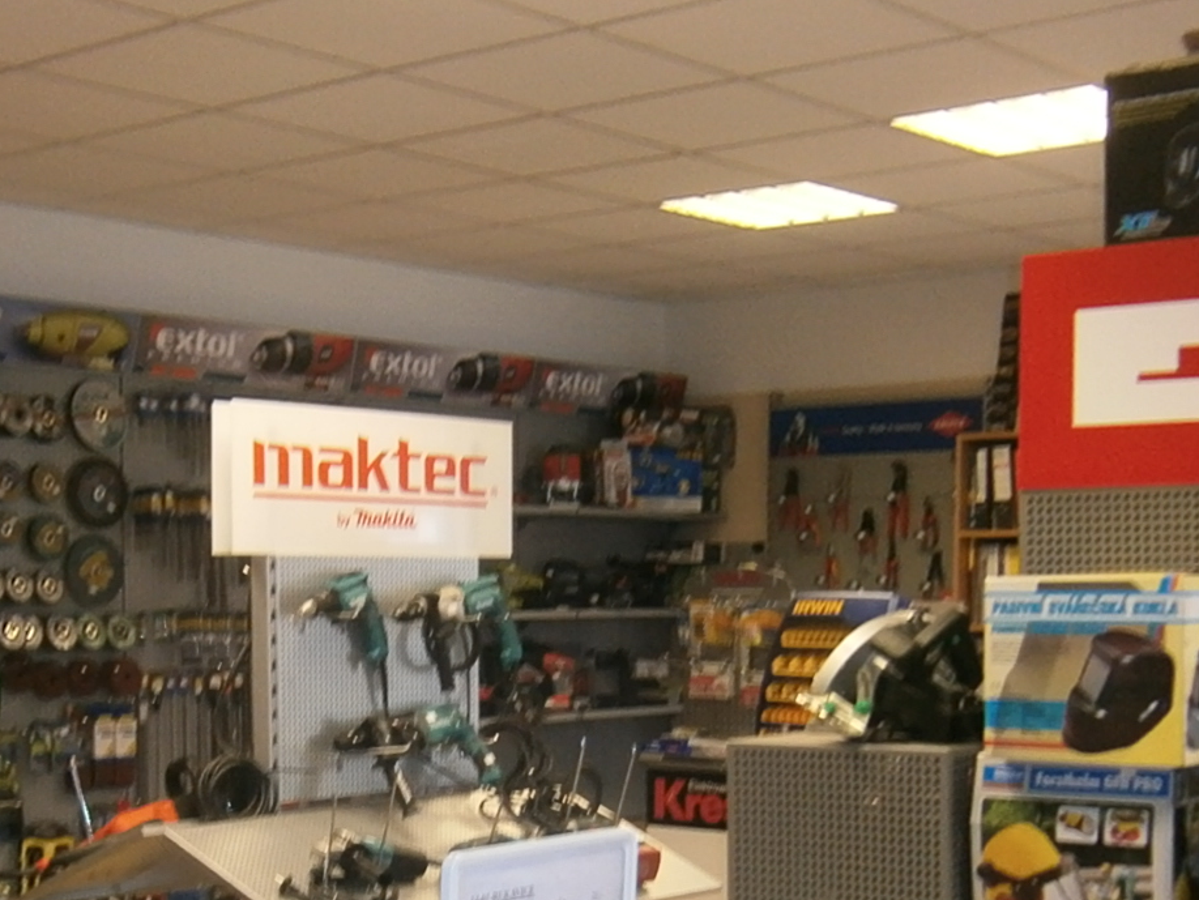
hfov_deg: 33.1
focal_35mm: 58
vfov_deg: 24.6
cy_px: 780
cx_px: 462
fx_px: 2009
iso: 125
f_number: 2.8
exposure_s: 1/30
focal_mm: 4.7
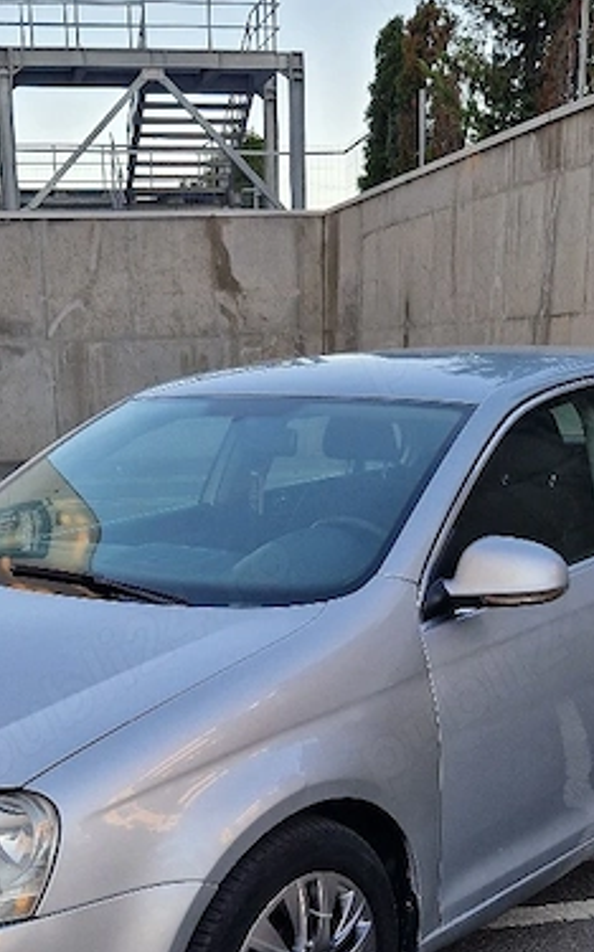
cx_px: 228
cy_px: 721
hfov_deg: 24.8
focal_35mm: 52
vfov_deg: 37.9
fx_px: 1348
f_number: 1.8
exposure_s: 1/312
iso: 50
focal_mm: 5.4
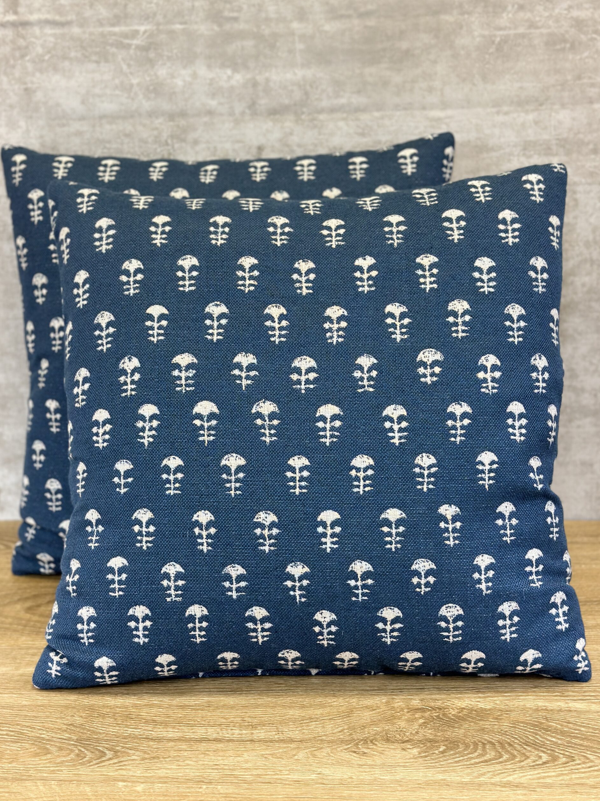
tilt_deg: -16.6
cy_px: 394
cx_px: 300
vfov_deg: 38.9
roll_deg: +2.1
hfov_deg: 29.7
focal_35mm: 49
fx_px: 1132
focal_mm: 6.86
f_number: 1.78
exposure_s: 1/120
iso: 100
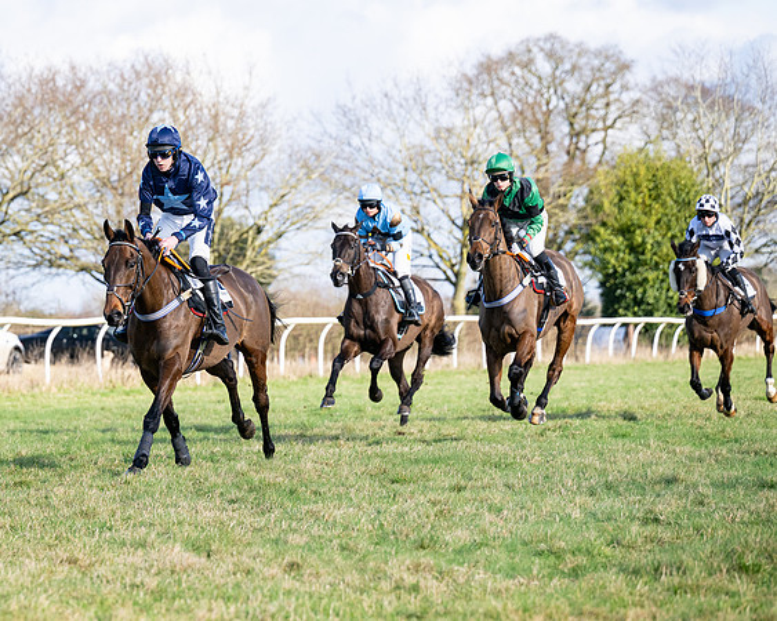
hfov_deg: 10.0
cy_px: 287
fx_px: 4435
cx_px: 163
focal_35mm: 193
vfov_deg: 8.0
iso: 400
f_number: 4
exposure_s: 1/2500
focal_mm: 130
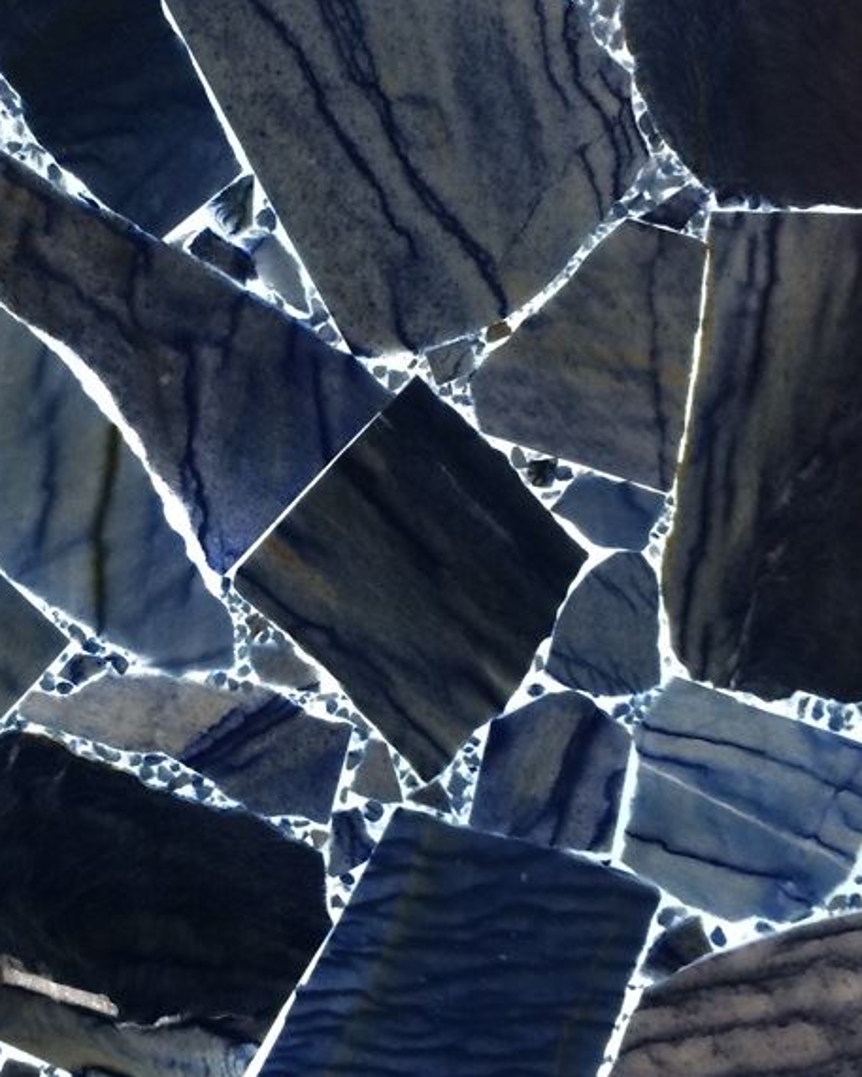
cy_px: 560
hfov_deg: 35.6
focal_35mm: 41
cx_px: 202
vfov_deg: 44.8
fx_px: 1307
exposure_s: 1/30
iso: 50
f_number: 2.2
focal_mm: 4.12
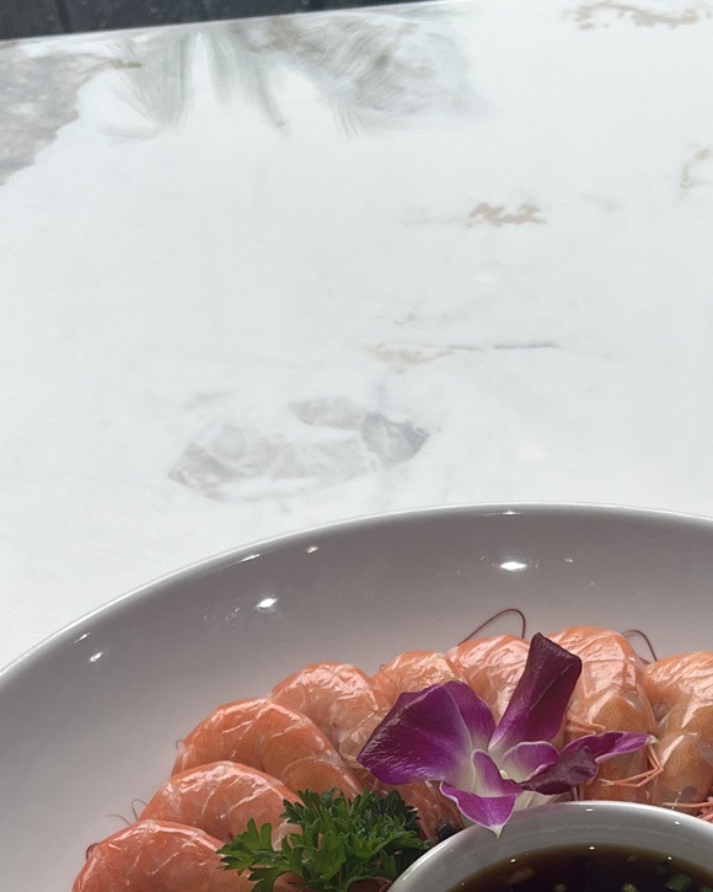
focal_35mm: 70
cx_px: 529
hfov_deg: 21.7
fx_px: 1846
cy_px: 950
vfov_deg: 25.4
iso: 50
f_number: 1.6
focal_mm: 5.1
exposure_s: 1/352
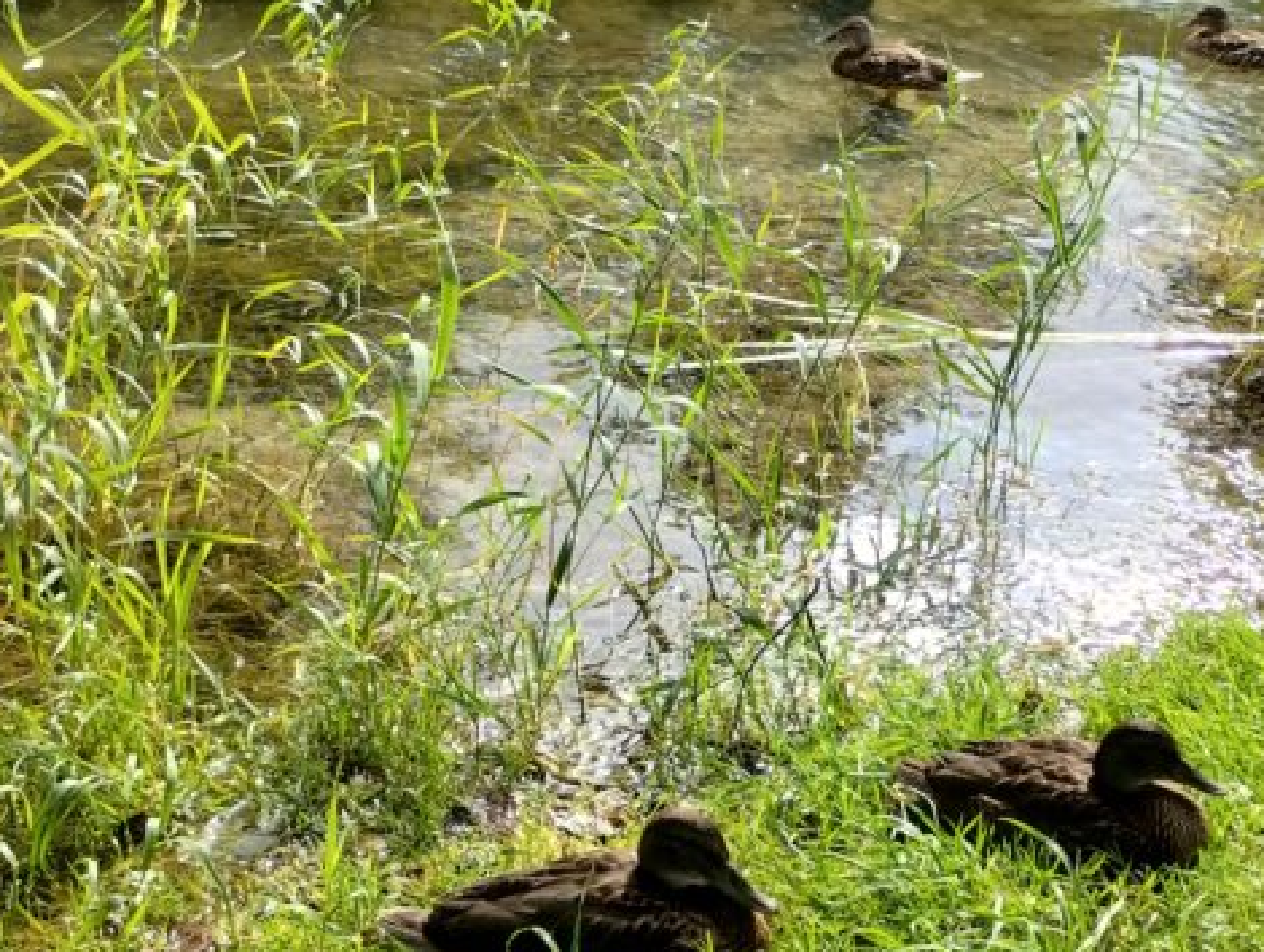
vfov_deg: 24.0
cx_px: 815
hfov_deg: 31.4
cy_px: 636
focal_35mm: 61
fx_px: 2231
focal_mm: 4.27
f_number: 1.8
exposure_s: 1/100
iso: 109
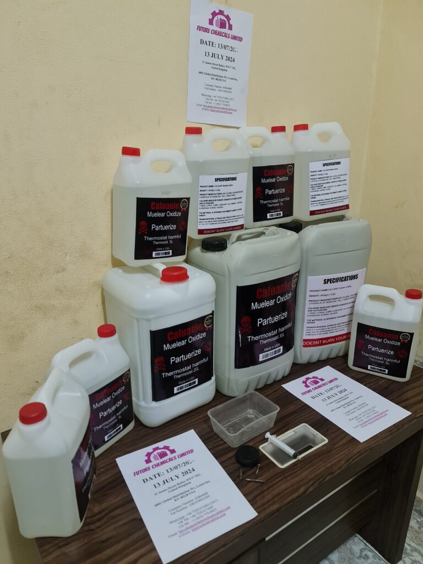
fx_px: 407
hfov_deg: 54.9
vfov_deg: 69.4
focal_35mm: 25
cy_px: 282
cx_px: 212
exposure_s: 1/25
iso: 500
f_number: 1.8
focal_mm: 7
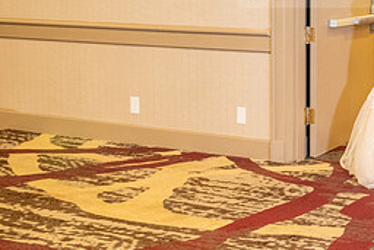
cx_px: 415
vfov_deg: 14.1
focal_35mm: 96
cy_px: 25
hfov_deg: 20.2
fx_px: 998
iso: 1600
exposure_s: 1/80
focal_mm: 31
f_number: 2.8
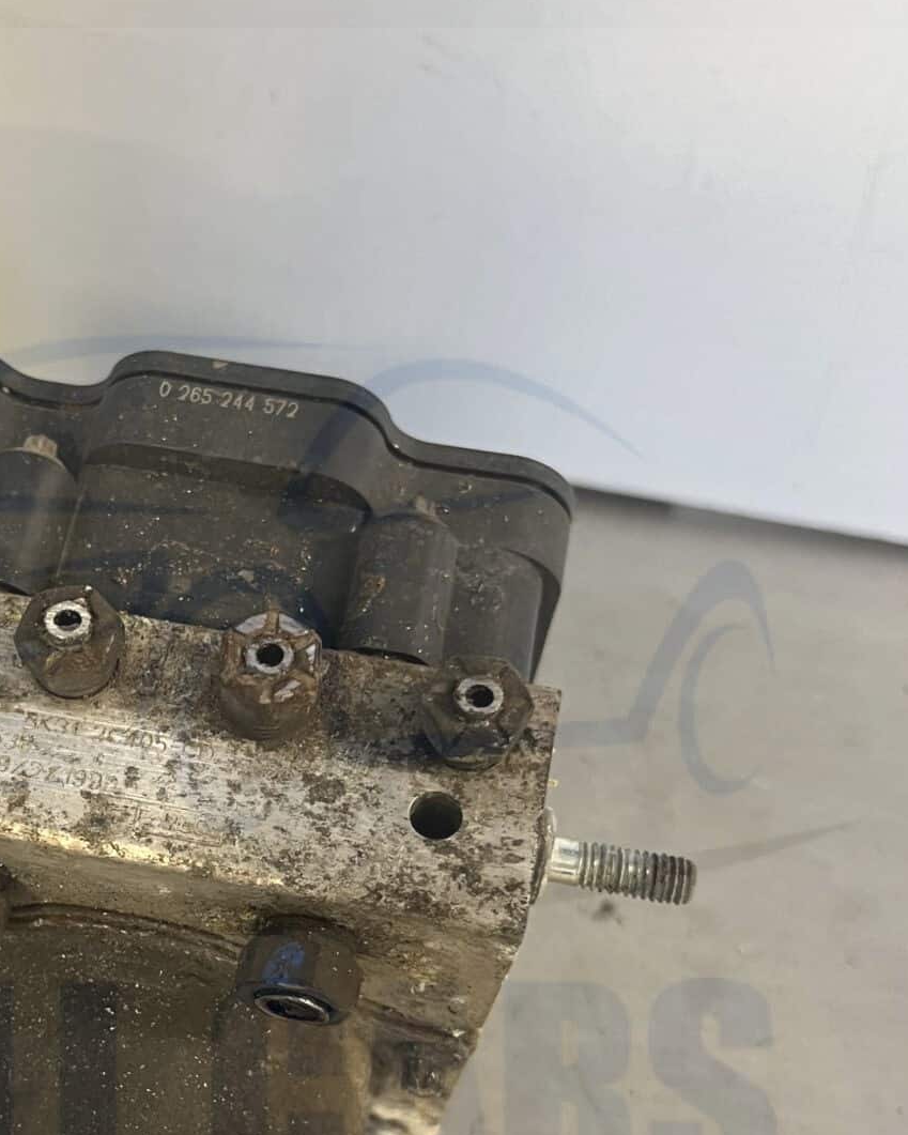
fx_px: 1646
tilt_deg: -47.4
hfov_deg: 30.1
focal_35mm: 49
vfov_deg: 37.1
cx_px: 185
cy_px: 849
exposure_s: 1/50
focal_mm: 5.1
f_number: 1.6
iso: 160
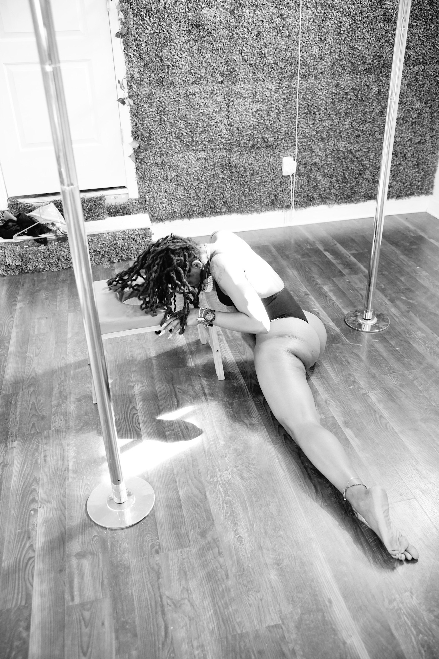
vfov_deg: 61.9
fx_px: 549
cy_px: 330
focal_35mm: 30
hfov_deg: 43.6
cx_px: 220
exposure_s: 1/100
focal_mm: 30
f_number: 2.8
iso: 3200
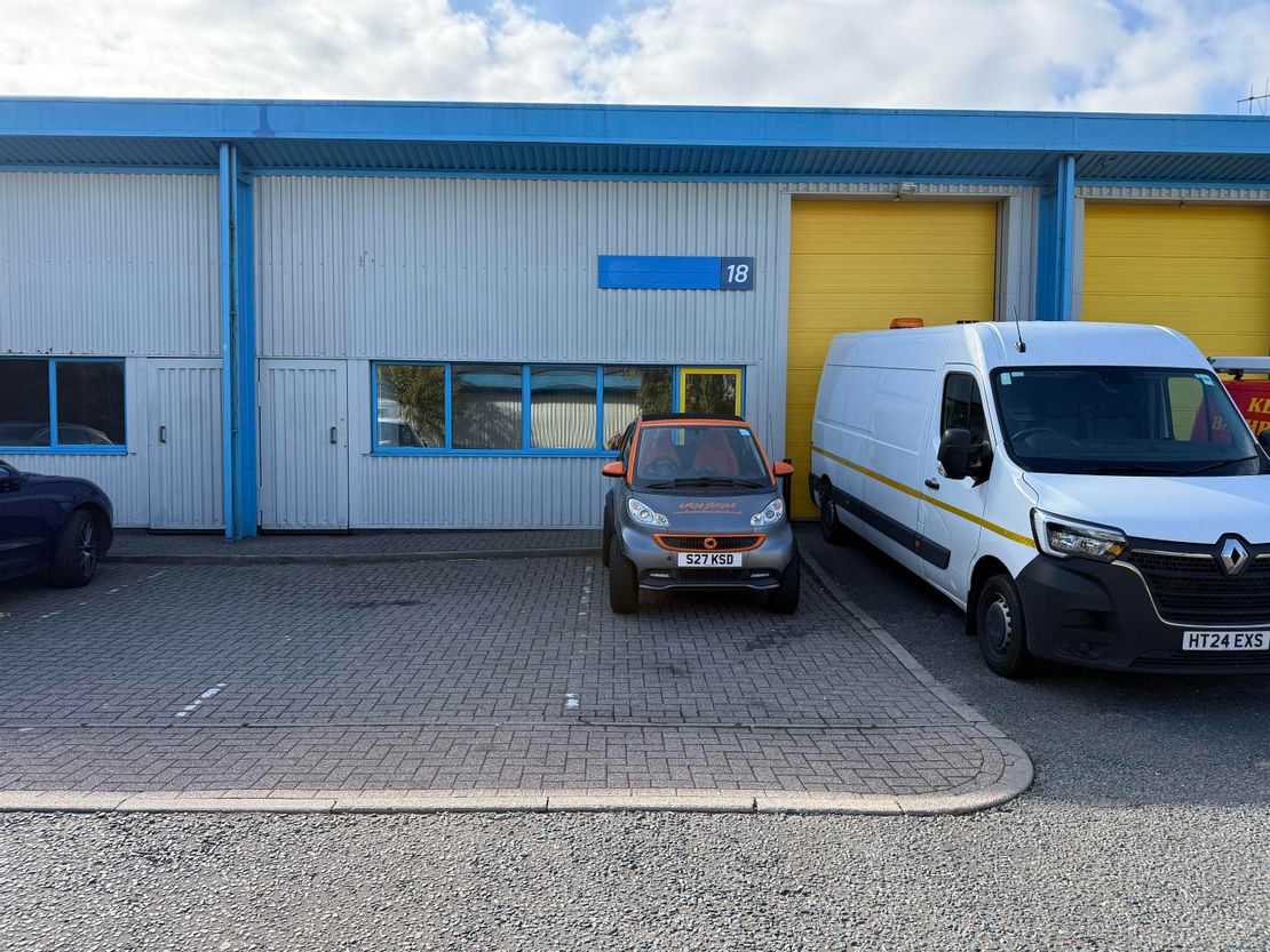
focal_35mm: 24
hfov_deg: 71.6
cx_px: 635
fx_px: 881
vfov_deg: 56.8
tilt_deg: -2.8
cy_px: 476
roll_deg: -0.2
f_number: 1.78
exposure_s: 1/1770
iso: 100
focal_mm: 6.76
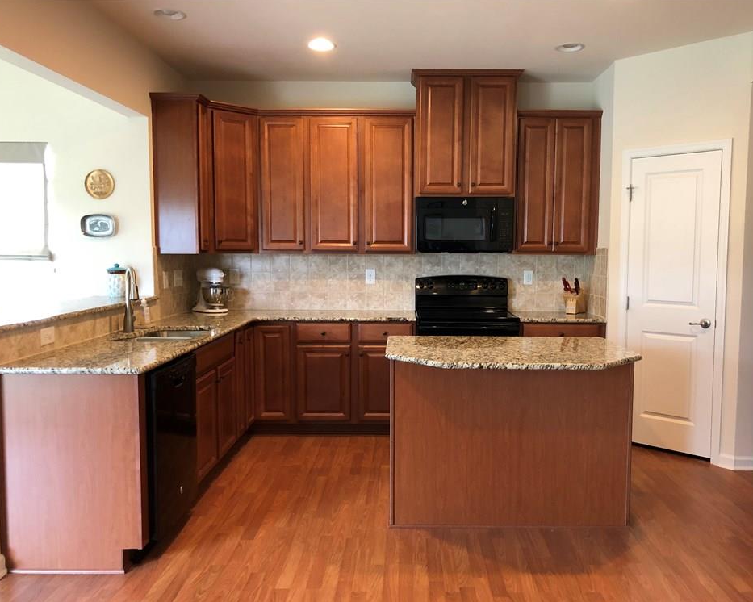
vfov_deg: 48.5
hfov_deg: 58.7
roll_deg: +0.2
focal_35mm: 30
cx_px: 403
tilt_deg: -5.1
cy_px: 307
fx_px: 668
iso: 64
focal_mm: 4
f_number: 1.8
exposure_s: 1/15
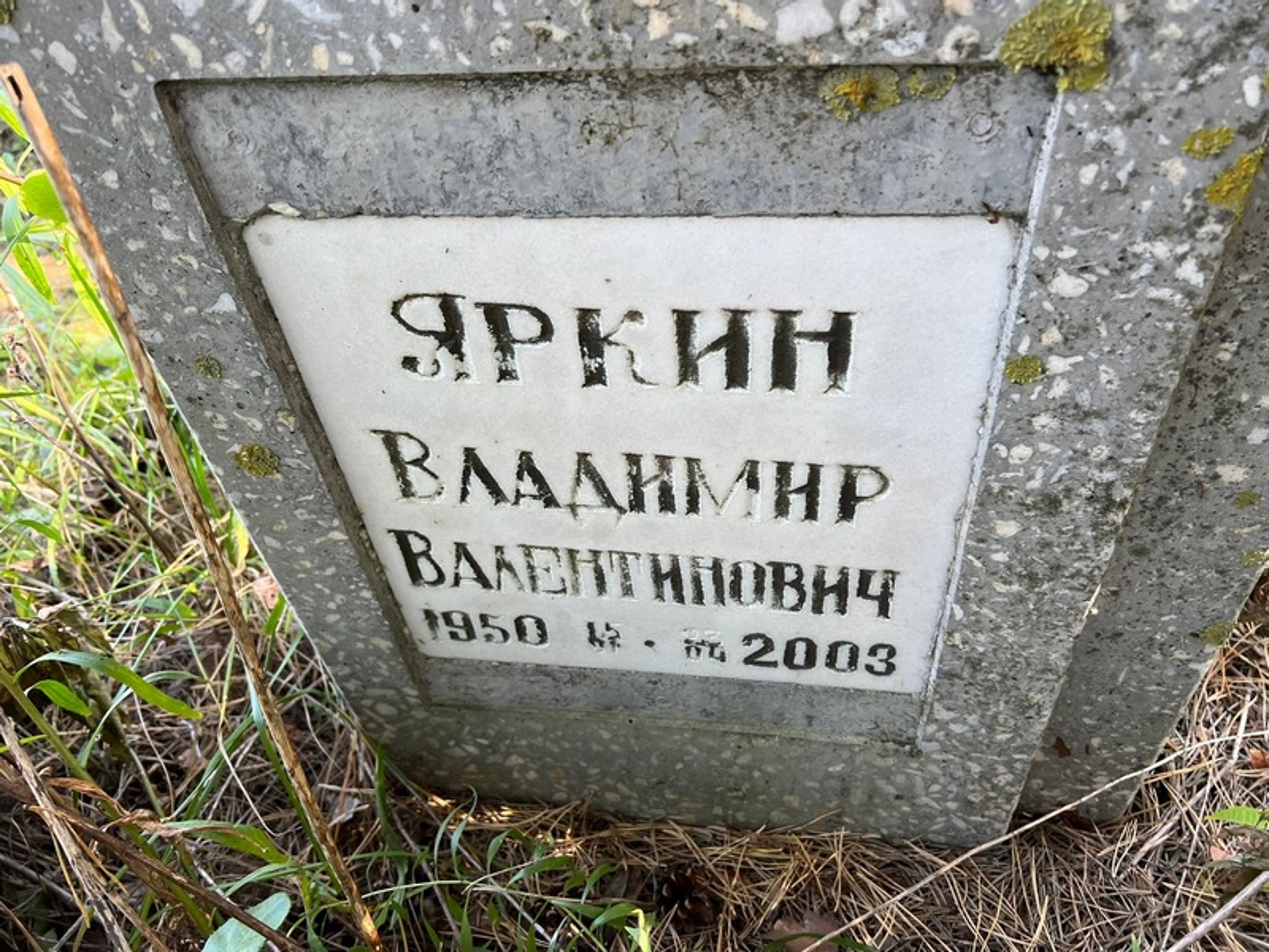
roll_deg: +6.5
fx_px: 953
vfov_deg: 53.1
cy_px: 476
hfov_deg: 67.3
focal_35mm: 26
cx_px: 634
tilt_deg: -42.4
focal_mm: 5.7
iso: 80
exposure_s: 1/121
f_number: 1.5
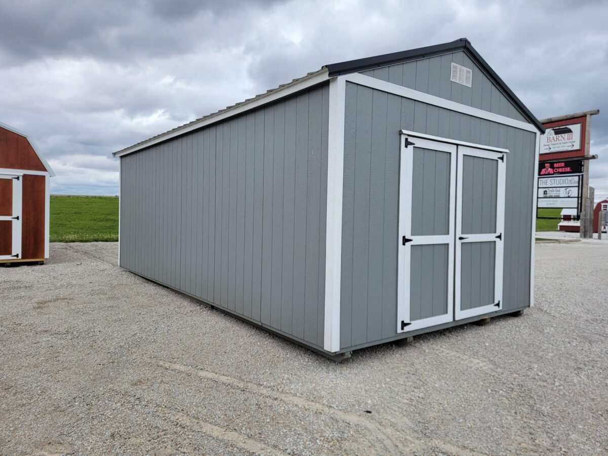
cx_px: 304
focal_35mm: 24
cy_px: 228
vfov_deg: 56.8
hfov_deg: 71.6
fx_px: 422
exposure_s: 1/779
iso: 16
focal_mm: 6.7
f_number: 1.8
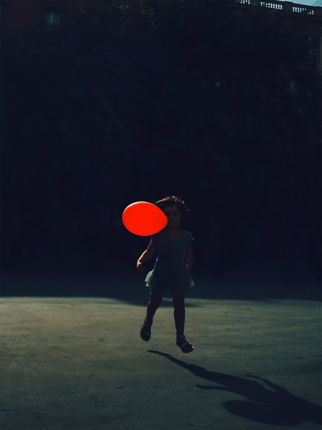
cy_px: 215
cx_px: 161
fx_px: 360
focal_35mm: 29
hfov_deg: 48.1
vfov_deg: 61.7
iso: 25
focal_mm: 4.15
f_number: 2.2
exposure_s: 1/6000
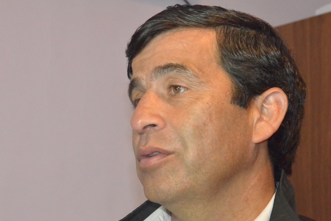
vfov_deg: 14.6
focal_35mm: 94
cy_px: 134
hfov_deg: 21.7
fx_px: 865
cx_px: 176
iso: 6400
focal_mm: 48
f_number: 8
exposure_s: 1/80
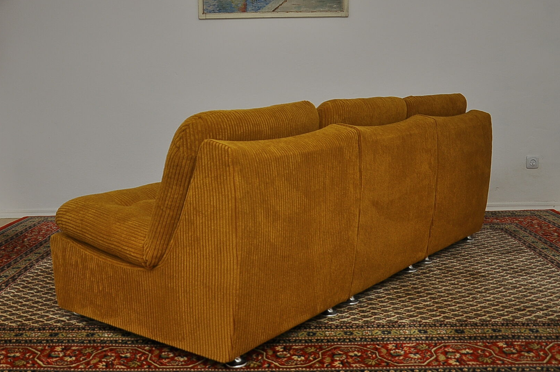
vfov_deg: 32.0
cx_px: 267
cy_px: 159
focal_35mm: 42
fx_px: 647
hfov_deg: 46.8
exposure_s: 1/200
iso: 200
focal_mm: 21
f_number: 4.5
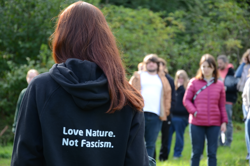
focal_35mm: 120
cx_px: 125
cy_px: 83
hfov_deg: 17.1
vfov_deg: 11.4
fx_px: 832
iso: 100
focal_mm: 80
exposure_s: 1/60
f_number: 5.3
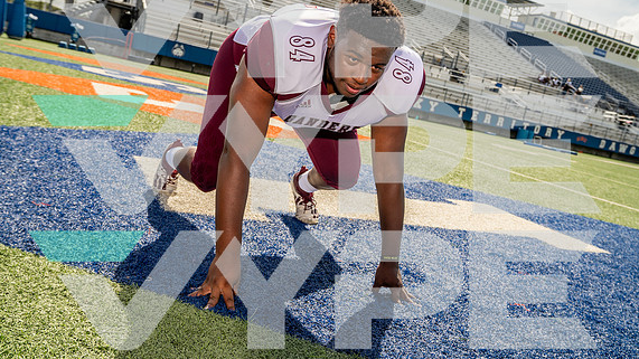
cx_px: 317
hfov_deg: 59.5
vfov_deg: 35.6
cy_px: 155
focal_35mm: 33
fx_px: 559
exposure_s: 1/500
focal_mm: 31
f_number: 5.6
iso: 100
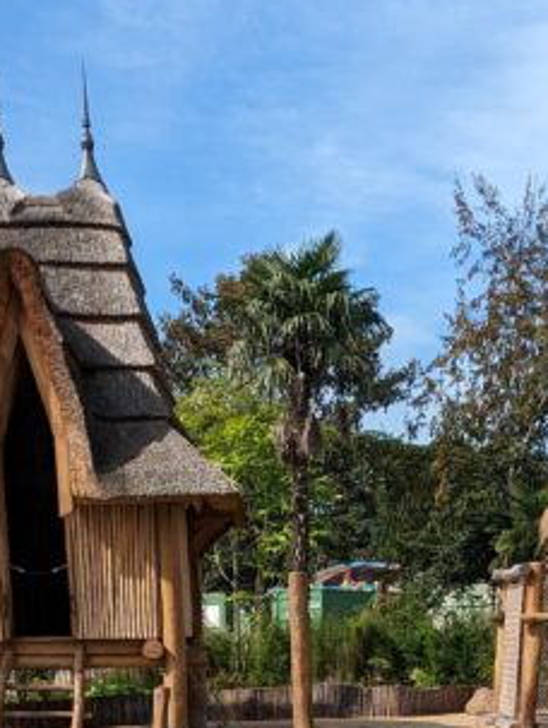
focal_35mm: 54
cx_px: 304
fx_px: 1137
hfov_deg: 27.1
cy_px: 935
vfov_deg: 29.1
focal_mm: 2.35
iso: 53
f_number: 2.2
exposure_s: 1/1385
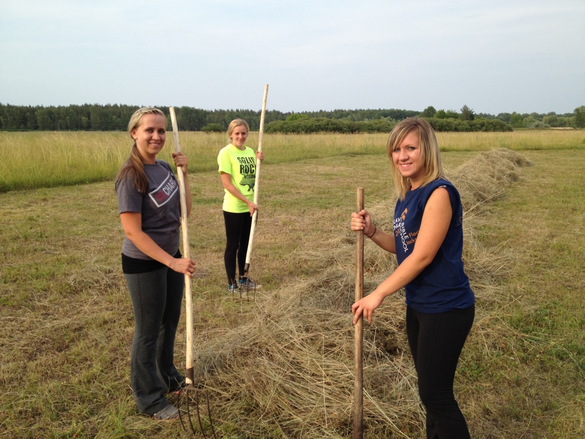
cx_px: 292
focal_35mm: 35
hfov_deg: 52.6
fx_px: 592
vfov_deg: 40.7
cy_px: 220
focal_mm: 4.28
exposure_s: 1/849
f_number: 2.4
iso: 64
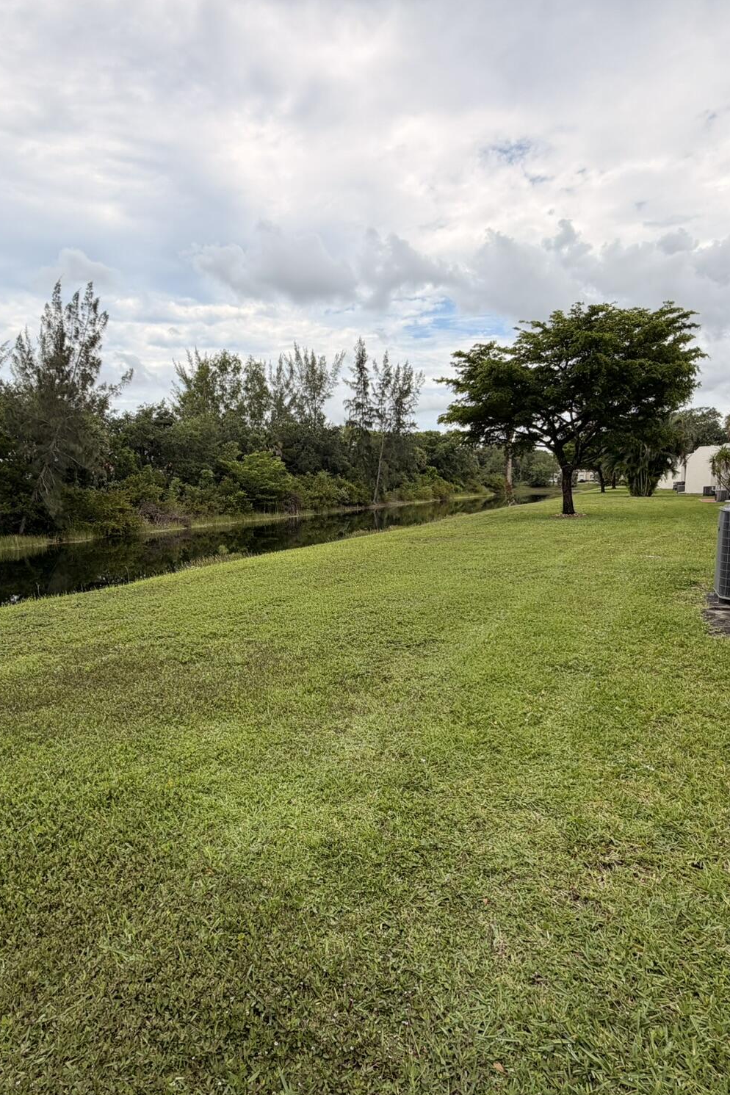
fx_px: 608
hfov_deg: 61.8
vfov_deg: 84.0
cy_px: 561
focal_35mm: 20
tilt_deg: -7.2
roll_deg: +0.0
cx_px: 332
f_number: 2.2
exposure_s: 1/841
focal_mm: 2.22
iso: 20
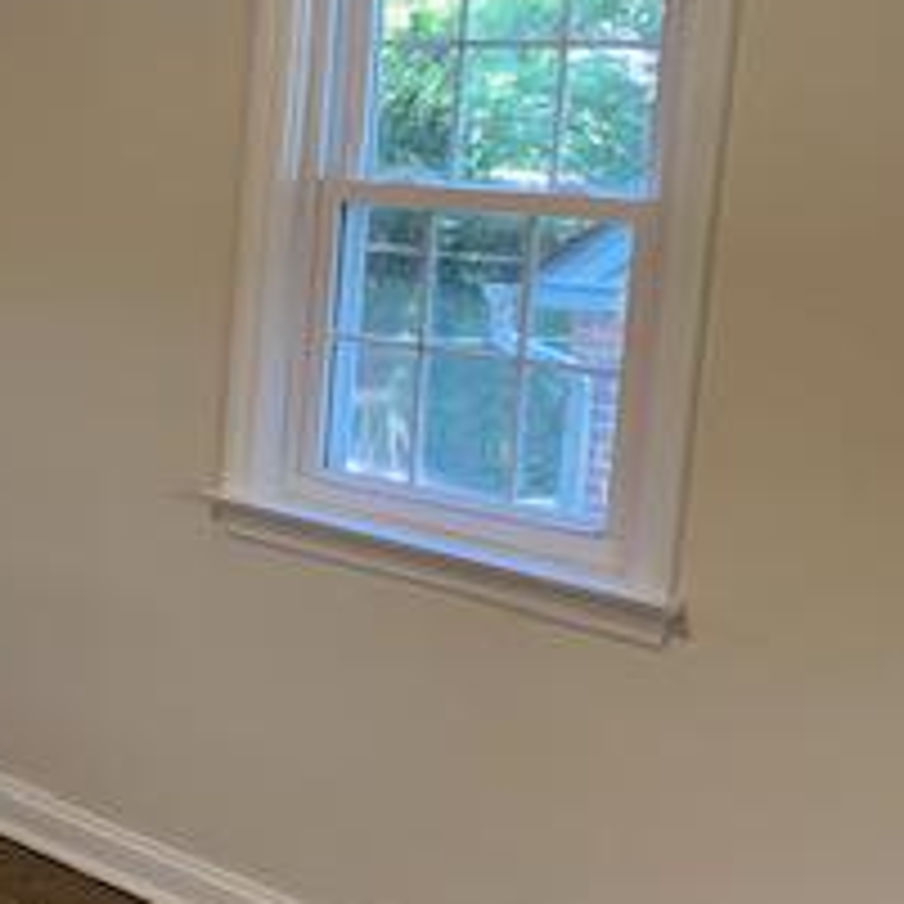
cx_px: -418
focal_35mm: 73
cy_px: 432
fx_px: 2157
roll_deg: -1.7
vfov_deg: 23.7
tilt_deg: -11.3
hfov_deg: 20.5
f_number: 1.8
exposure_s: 1/60
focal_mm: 4.25
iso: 100
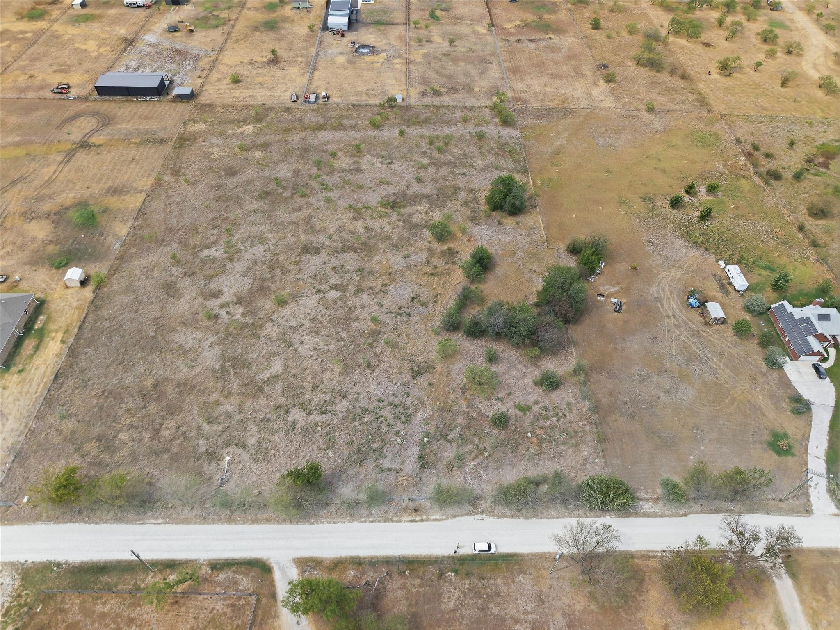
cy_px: 315
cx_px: 420
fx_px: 582
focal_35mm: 24
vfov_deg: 56.8
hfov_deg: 71.6
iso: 110
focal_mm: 8.7
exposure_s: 1/80
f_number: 1.8
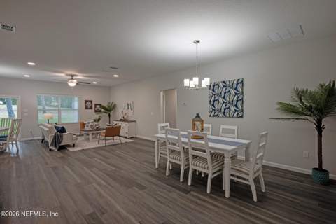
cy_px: 112
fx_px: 159
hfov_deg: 93.3
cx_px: 168
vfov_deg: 70.4
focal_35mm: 17
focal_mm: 17
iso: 125
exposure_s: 1/80
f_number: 8
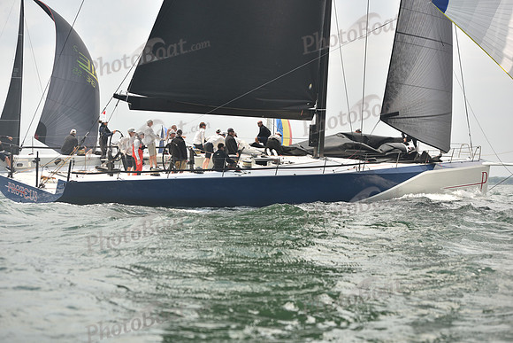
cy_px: 172
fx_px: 998
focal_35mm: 70
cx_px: 256
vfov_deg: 19.5
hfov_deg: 28.8
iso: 250
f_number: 4.5
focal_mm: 70
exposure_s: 1/640
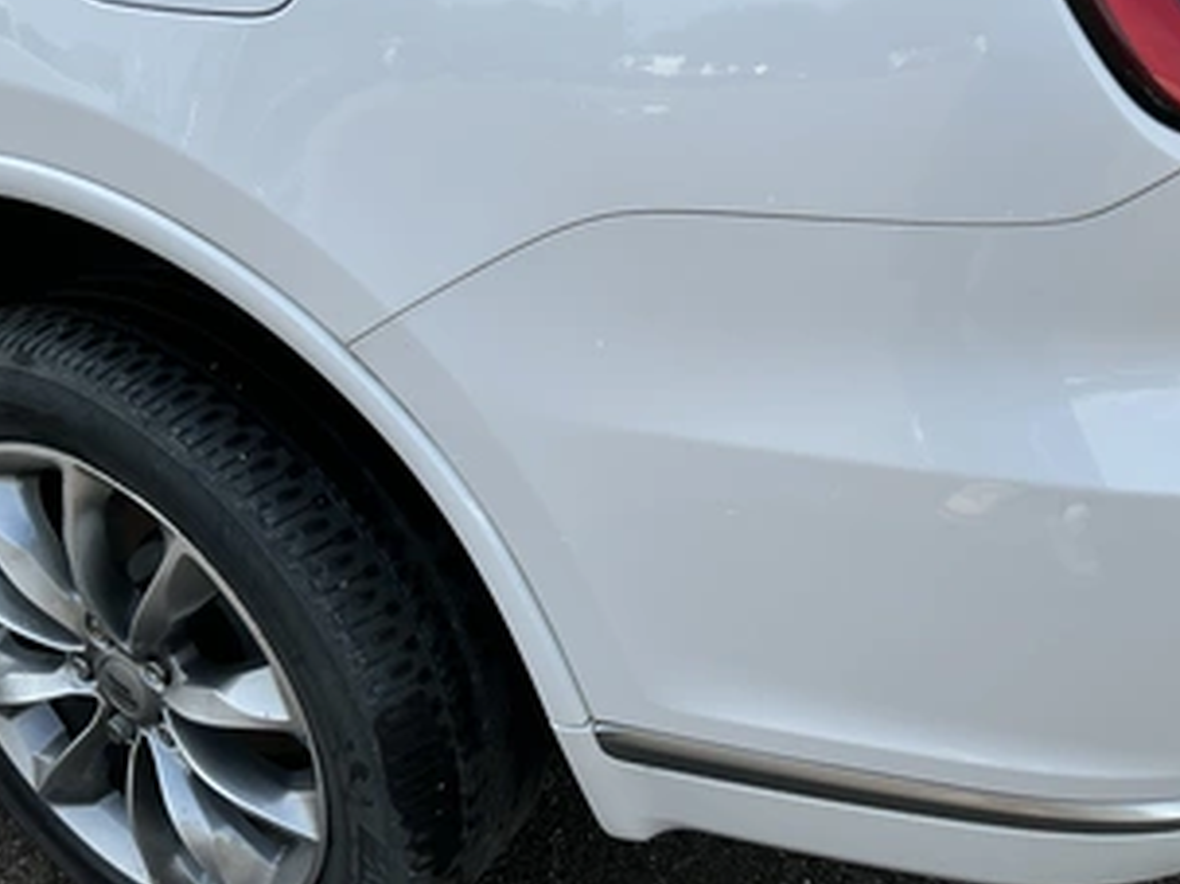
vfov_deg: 38.5
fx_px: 1261
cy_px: 366
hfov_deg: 50.0
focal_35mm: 37
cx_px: 685
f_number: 1.8
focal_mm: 3
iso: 25
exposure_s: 1/842
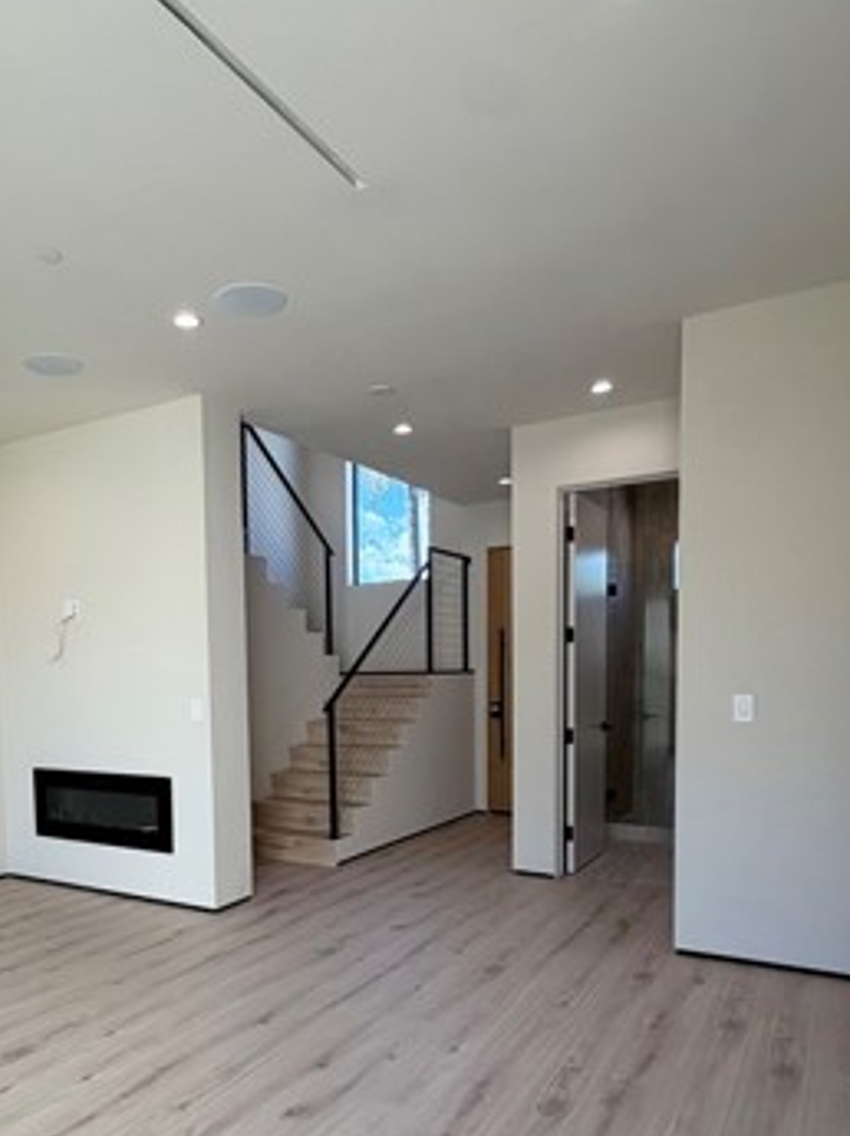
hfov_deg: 52.3
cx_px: 310
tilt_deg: -4.9
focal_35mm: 26
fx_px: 853
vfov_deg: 65.8
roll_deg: +0.3
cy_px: 747
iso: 64
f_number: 2.2
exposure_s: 1/170
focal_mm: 2.22
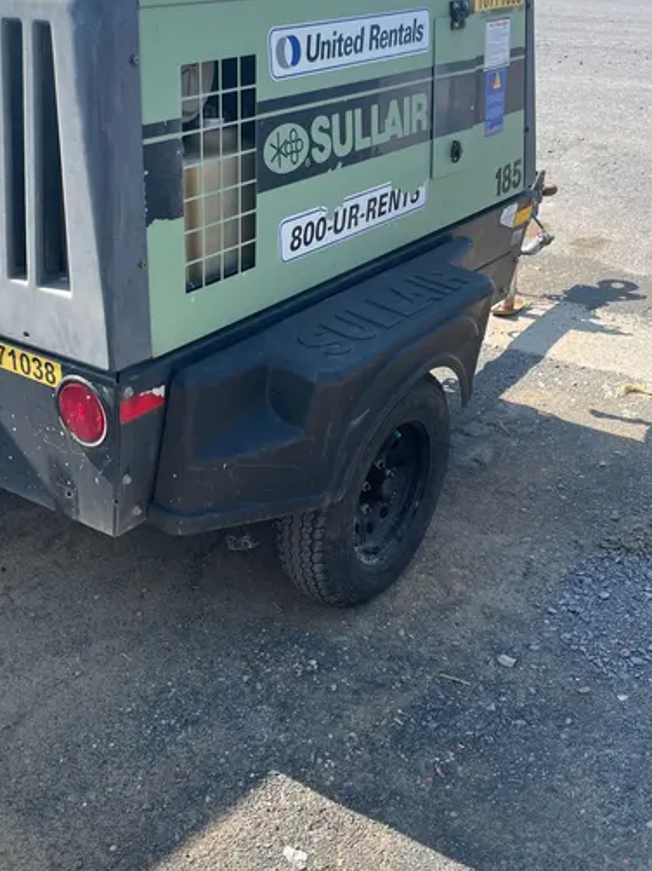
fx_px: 955
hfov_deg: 37.5
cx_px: 250
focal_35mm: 38
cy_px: 530
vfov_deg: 48.6
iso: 32
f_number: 1.6
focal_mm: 4.2
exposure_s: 1/1043
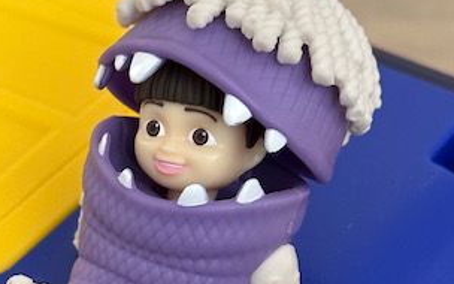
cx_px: 223
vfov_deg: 10.6
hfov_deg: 17.0
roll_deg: +0.6
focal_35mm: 123
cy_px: 223
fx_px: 1522
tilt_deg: -41.8
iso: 400
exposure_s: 1/30
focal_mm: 6.86
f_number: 1.78
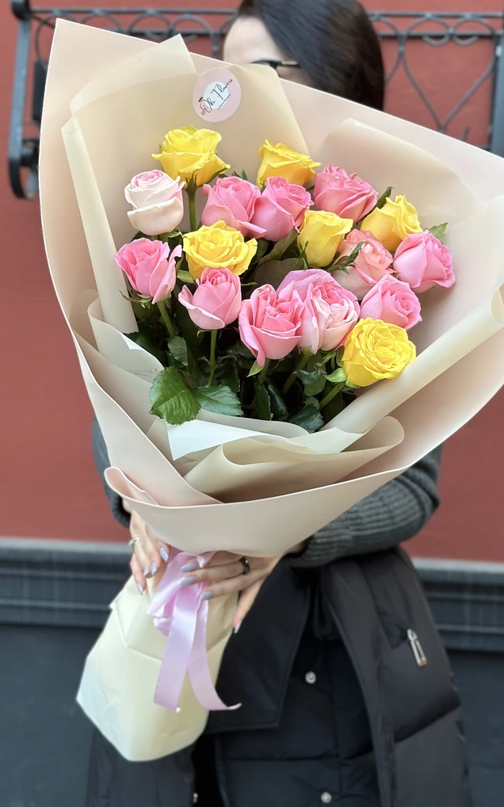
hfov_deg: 21.6
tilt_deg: -6.8
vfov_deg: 34.0
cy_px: 360
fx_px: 1319
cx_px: 286
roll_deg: -1.2
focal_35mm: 60
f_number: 1.78
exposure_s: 1/100
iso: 80
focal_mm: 6.86
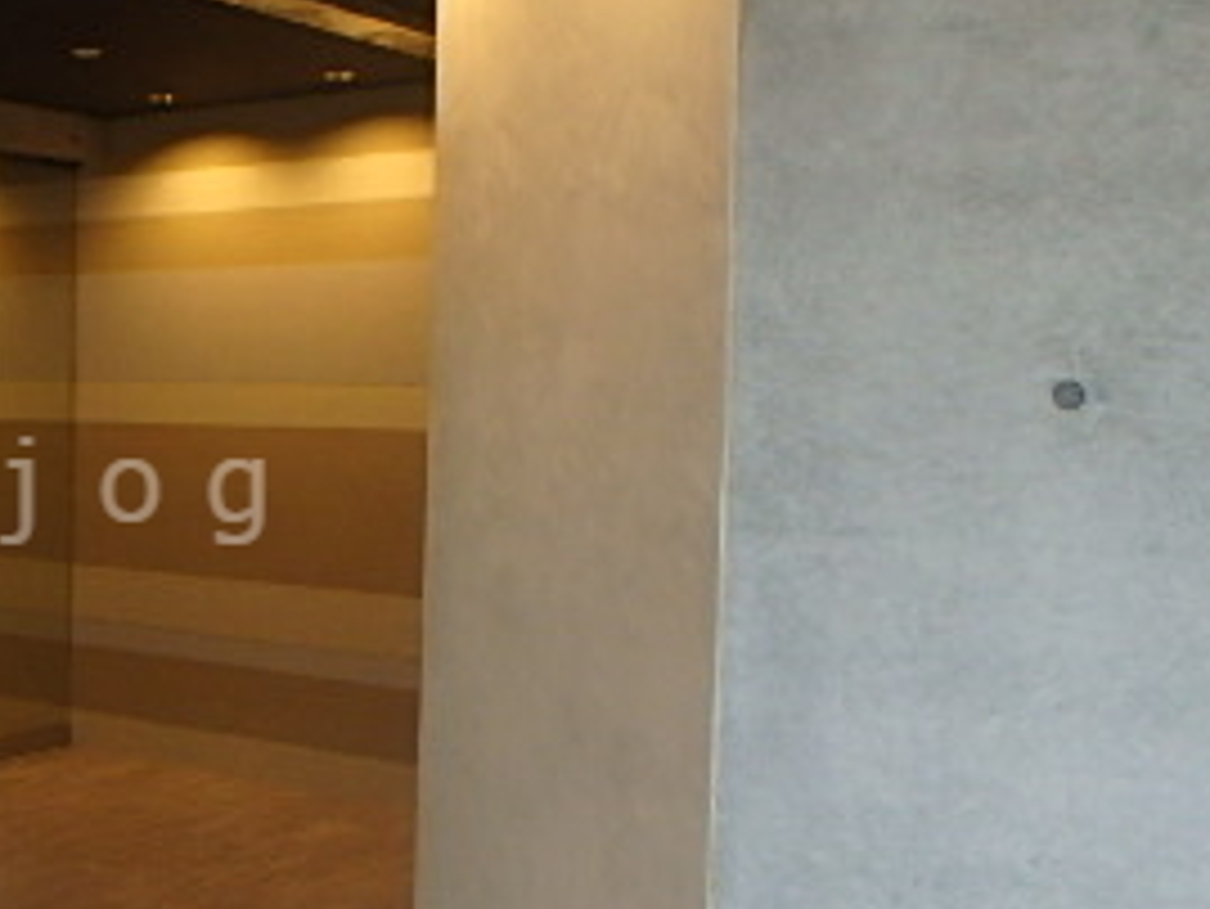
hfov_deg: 34.5
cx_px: -18
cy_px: 490
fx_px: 1749
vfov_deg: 29.1
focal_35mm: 50
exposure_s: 1/30
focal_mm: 3.7
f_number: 3.5
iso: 250
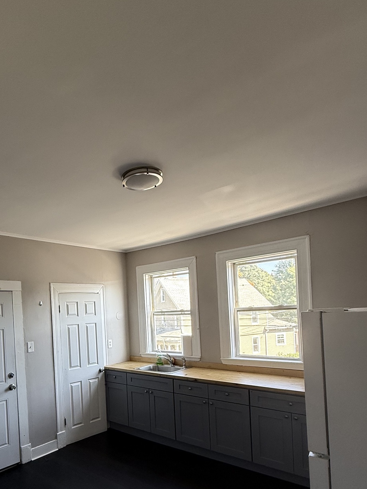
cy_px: 314
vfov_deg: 72.3
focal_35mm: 23
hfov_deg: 57.2
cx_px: 113
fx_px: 325
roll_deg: +0.5
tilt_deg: +1.0
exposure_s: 1/99
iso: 125
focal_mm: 2.22
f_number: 2.2
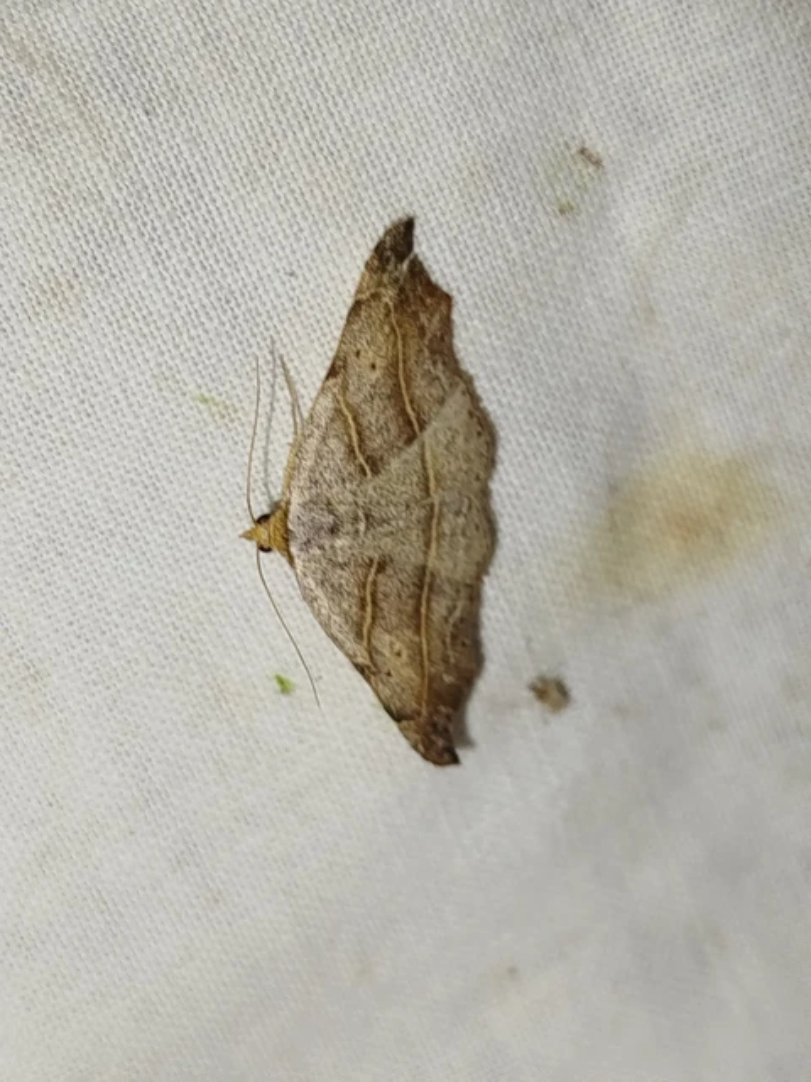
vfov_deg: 28.2
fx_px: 2155
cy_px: 541
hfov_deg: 21.3
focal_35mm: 69
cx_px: 406
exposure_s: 1/50
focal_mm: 5.31
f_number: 1.7
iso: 80
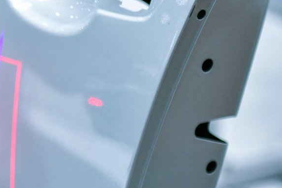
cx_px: -69
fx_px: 1824
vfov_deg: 5.9
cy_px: 54
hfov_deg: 8.7
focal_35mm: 233
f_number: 2.8
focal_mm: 70
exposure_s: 1/200
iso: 400
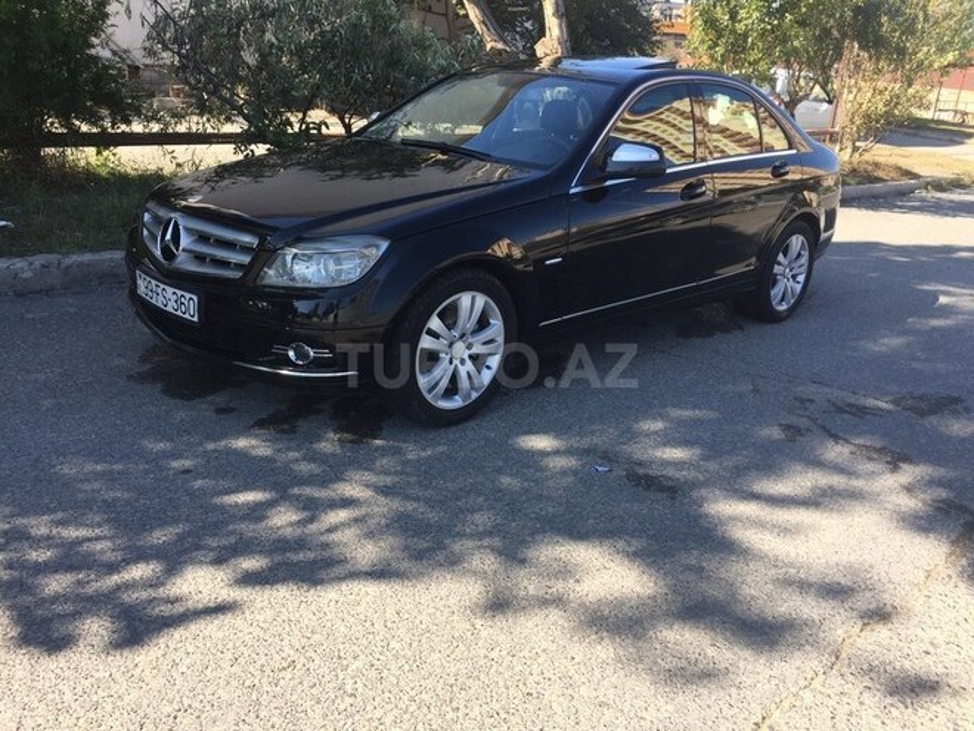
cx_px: 487
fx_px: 816
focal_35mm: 29
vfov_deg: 48.2
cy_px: 366
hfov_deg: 61.7
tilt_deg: -21.0
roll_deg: -4.6
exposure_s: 1/719
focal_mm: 4.15
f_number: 2.2
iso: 32
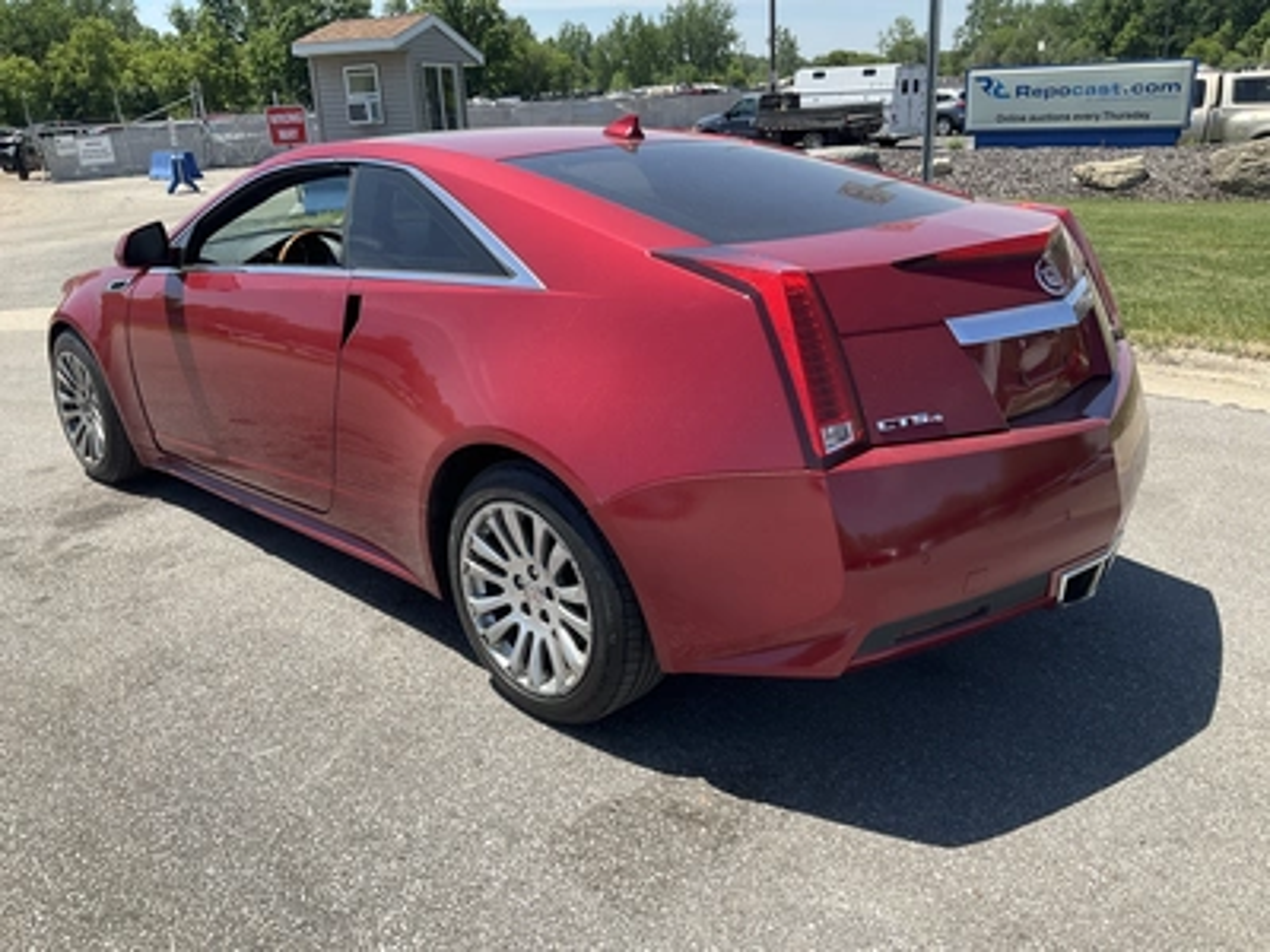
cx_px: 635
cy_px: 476
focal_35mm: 29
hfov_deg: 61.7
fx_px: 1064
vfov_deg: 48.2
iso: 25
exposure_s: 1/1055
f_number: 1.8
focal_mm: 3
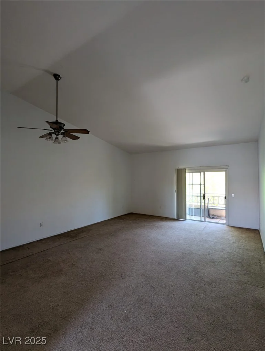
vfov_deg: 94.4
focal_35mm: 16
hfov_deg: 78.3
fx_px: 163
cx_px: 132
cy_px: 176
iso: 148
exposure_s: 1/76
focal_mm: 2.35
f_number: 2.2
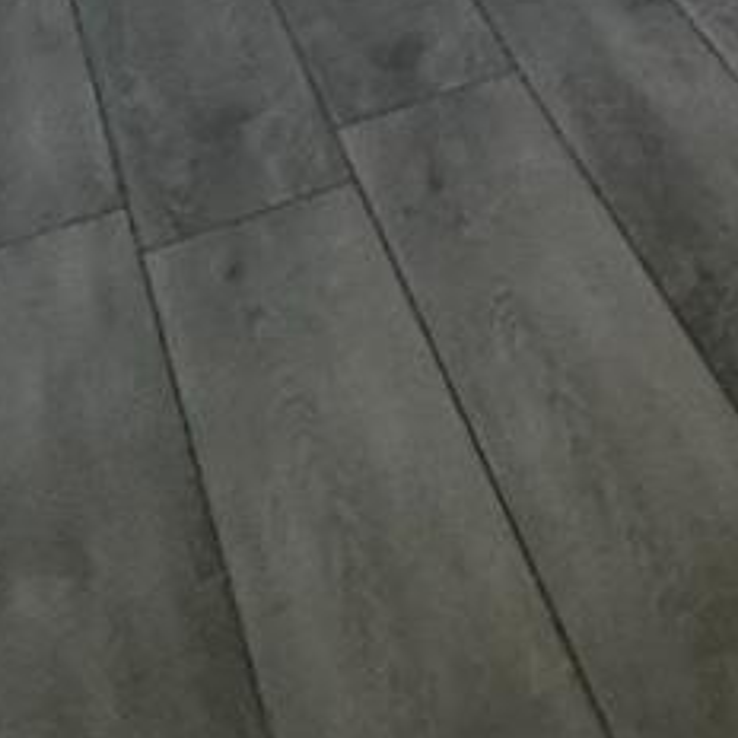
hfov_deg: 17.3
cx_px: 1363
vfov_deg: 16.8
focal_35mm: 80
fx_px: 1930
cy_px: -687
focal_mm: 2.22
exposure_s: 1/60
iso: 250
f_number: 2.2
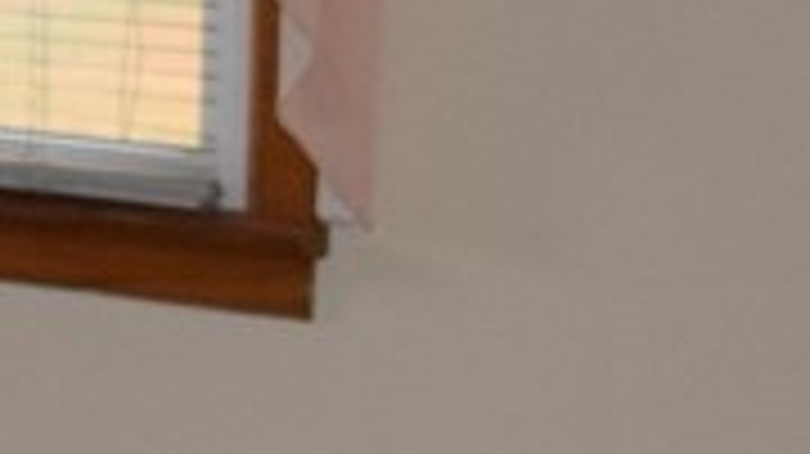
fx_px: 3671
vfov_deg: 7.0
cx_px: -580
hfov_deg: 11.8
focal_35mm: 171
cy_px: -45
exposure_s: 1/60
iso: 2000
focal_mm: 18
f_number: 3.5
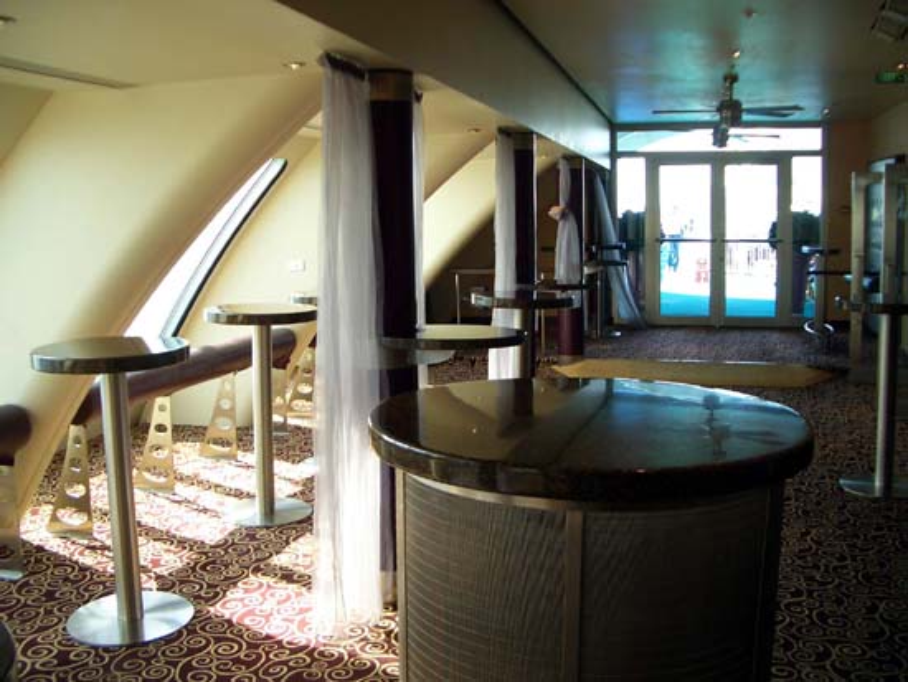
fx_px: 918
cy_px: 341
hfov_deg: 52.6
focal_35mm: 35
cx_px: 454
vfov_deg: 40.7
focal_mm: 5.8
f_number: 2.6
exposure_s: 1/80
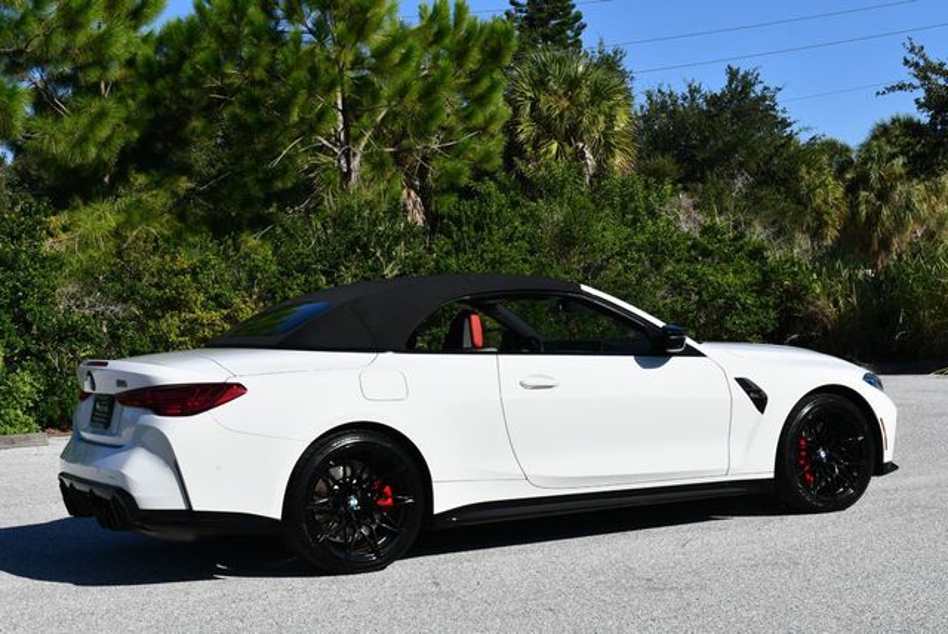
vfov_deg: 22.7
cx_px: 474
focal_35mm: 60
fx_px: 1581
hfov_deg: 33.4
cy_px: 317
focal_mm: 30
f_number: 9
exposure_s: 1/320
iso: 100
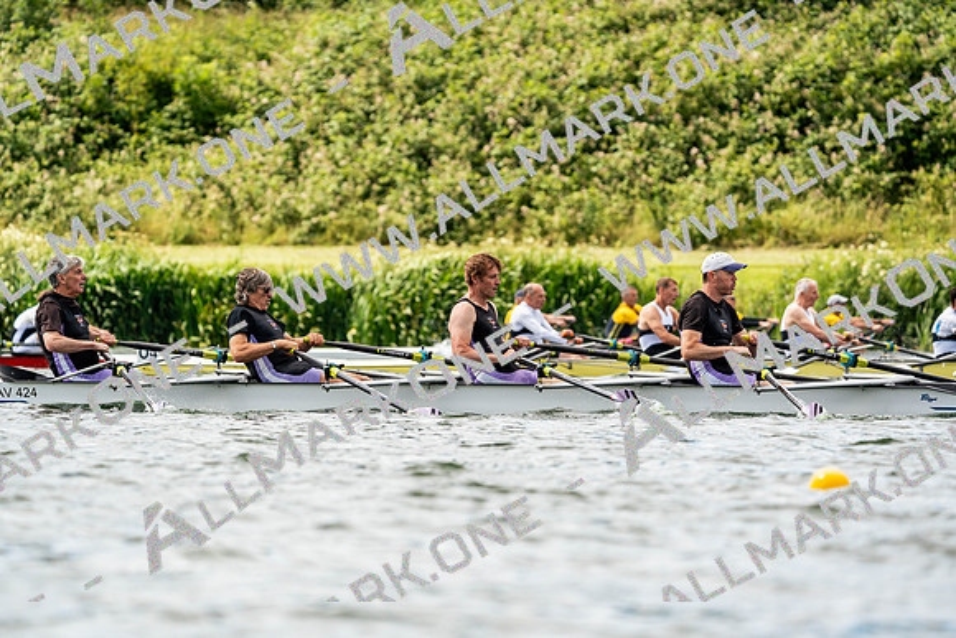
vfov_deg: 4.4
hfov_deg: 6.5
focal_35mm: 315
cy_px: 319
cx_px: 478
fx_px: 8367
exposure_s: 1/2000
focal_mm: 315
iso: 320
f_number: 6.3
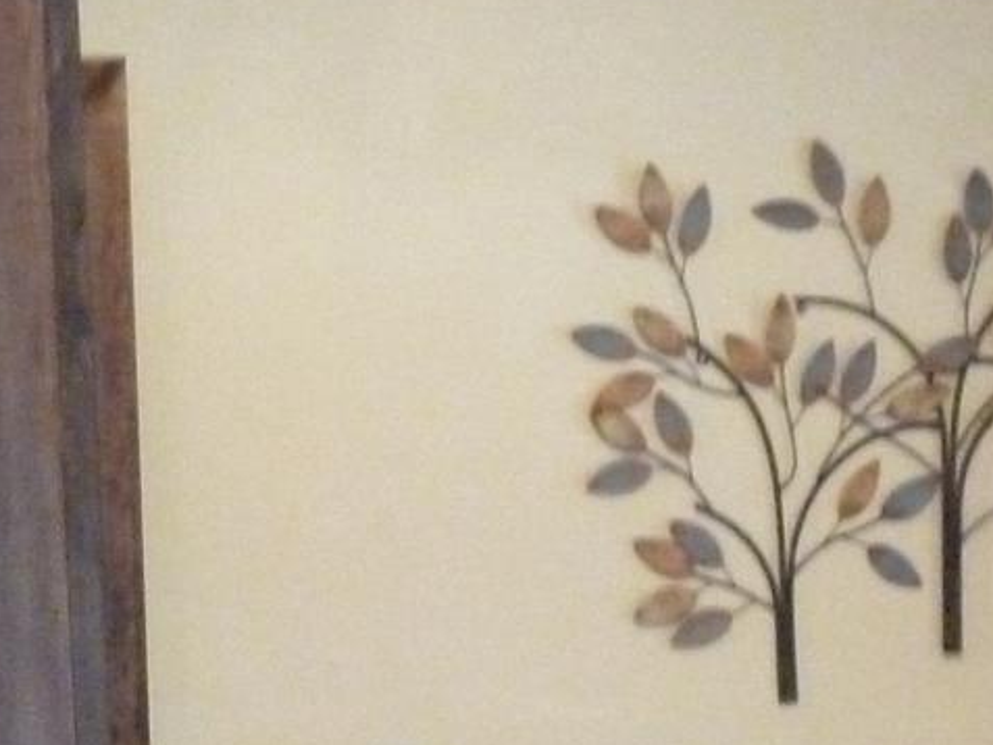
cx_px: 566
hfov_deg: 12.1
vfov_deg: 8.8
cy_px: 1305
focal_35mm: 163
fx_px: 4677
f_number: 3.8
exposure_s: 1/15
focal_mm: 6.8
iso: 800
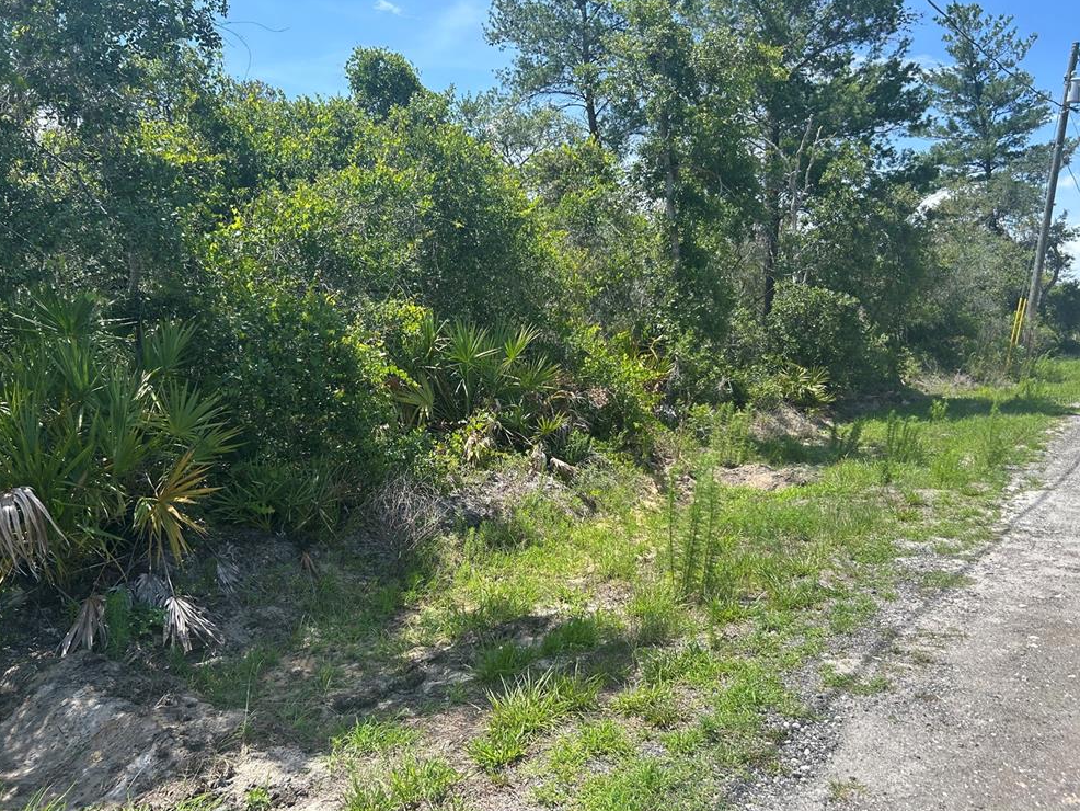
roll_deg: -1.7
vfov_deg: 51.4
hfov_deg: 65.3
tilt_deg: -4.7
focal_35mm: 27
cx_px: 555
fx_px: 843
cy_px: 400
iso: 50
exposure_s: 1/1724
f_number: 1.5
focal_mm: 5.7
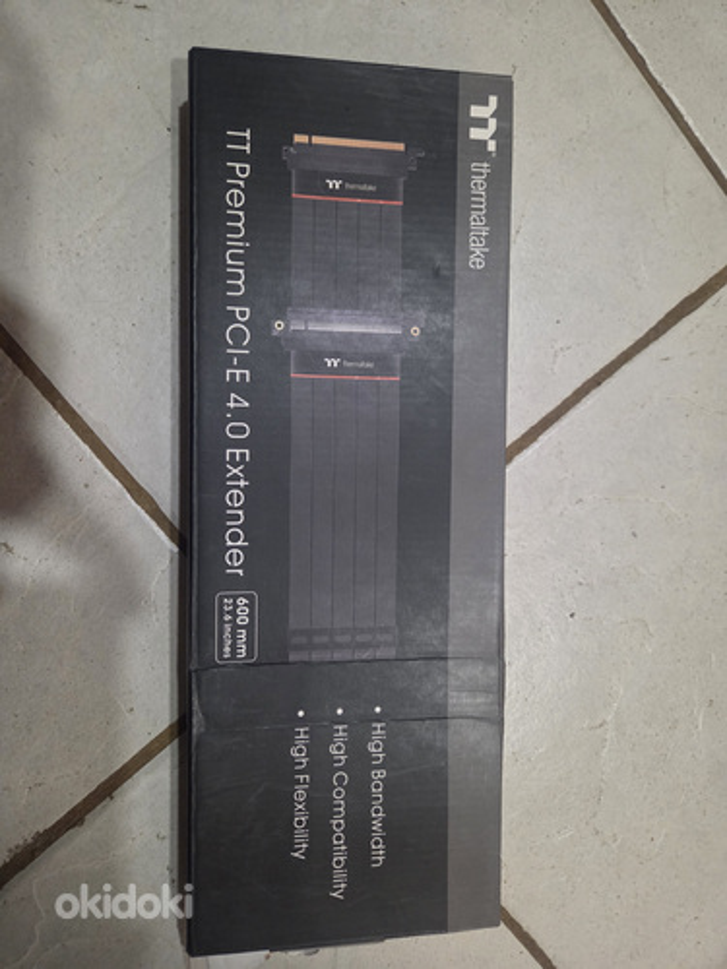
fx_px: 644
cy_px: 484
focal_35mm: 23
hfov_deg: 58.9
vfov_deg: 73.9
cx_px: 364
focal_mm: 5.4
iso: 1250
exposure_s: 1/100
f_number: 1.8
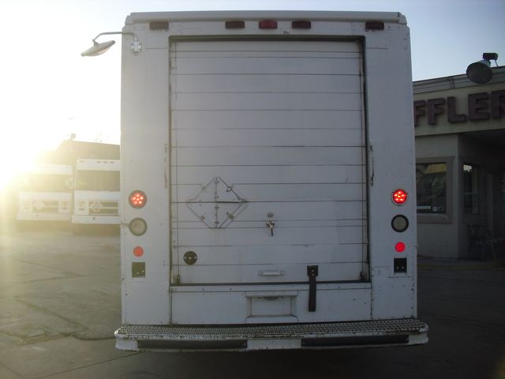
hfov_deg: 51.4
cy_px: 190
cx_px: 252
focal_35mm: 36
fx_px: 525
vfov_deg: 39.7
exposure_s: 1/100
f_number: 7.8
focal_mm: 6.3
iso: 100
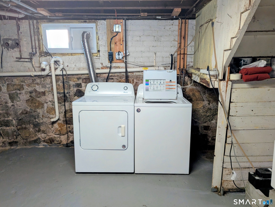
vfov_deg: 56.8
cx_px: 138
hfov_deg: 71.6
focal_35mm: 24
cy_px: 104
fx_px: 191
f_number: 1.85
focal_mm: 6.81
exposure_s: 1/120
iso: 479
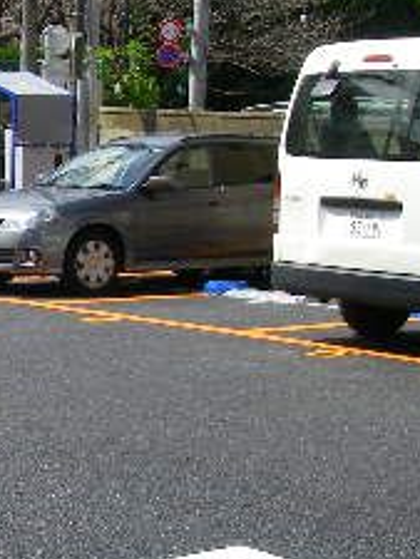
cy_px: 298
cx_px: -229
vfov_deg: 18.2
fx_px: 1746
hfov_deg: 12.9
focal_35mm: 108
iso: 64
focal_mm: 6.3
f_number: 6.6
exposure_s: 1/160
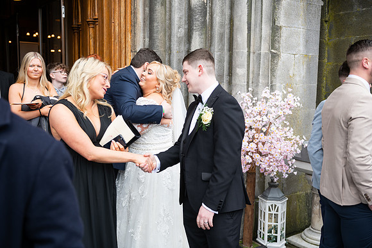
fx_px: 372
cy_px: 124
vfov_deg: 36.9
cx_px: 186
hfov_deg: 53.1
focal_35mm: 36
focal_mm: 36
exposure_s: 1/160
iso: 125
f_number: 3.5
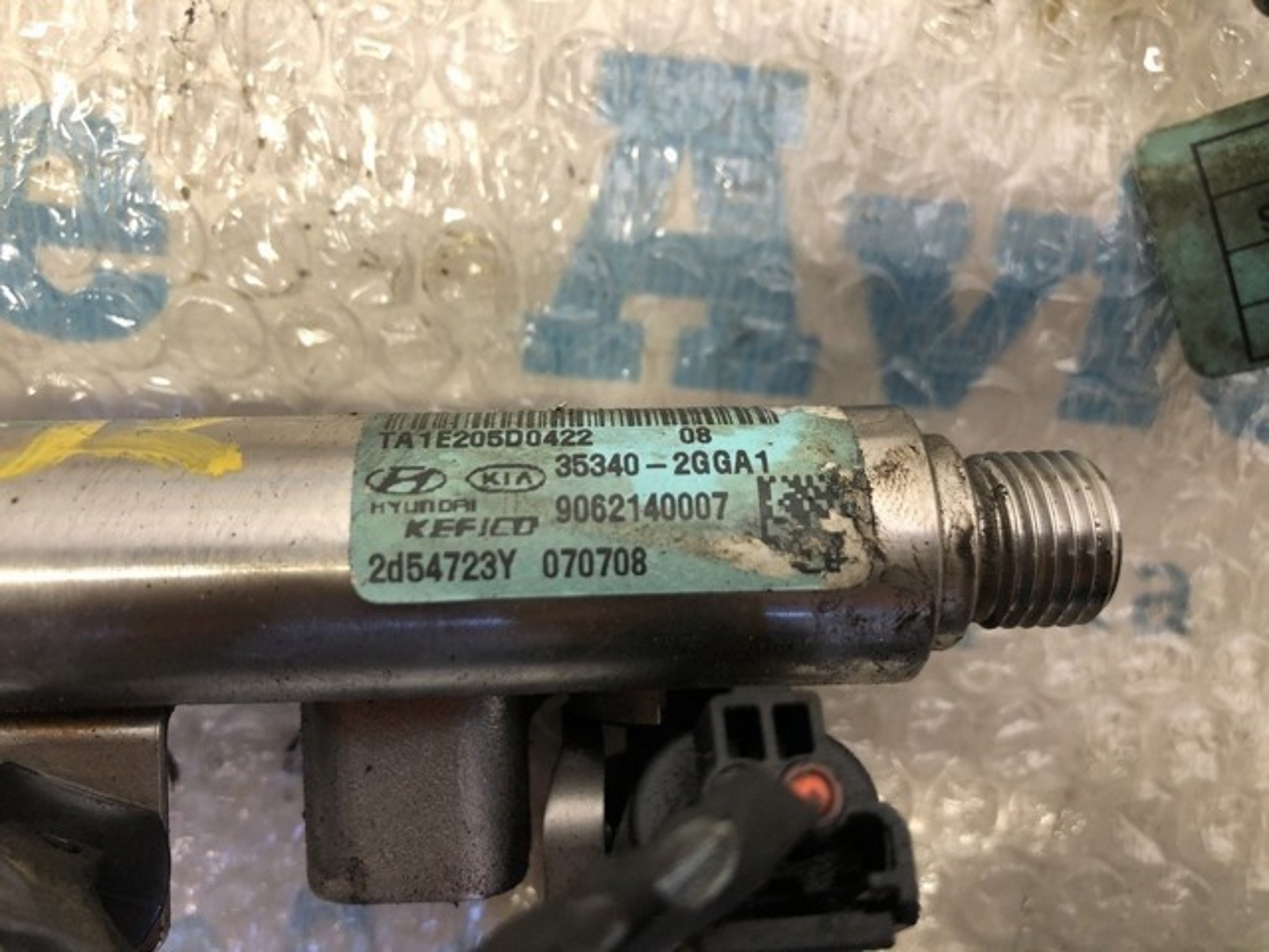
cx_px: 634
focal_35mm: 28
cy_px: 476
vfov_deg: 49.7
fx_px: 1026
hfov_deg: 63.4
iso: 40
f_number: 1.8
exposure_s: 1/20
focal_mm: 4
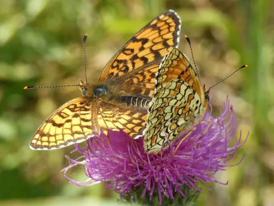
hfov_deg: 15.4
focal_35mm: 128
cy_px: 103
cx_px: 137
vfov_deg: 11.6
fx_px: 1013
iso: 80
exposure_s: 1/200
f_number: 5.2
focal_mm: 22.9
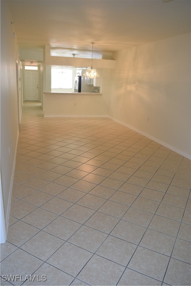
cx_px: 96
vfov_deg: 67.4
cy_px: 143
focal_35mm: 27
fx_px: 215
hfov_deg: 47.9
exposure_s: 1/125
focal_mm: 18
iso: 800
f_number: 5.6
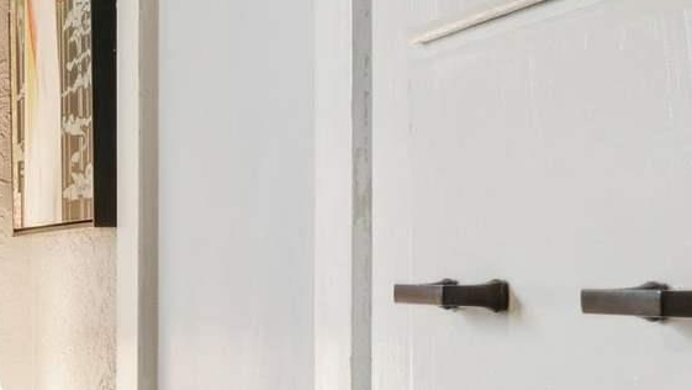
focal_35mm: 89
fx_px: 1642
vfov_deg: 13.5
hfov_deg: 13.6
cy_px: 286
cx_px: -1113
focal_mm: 15.6
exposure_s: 1/3.33
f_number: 13
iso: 400
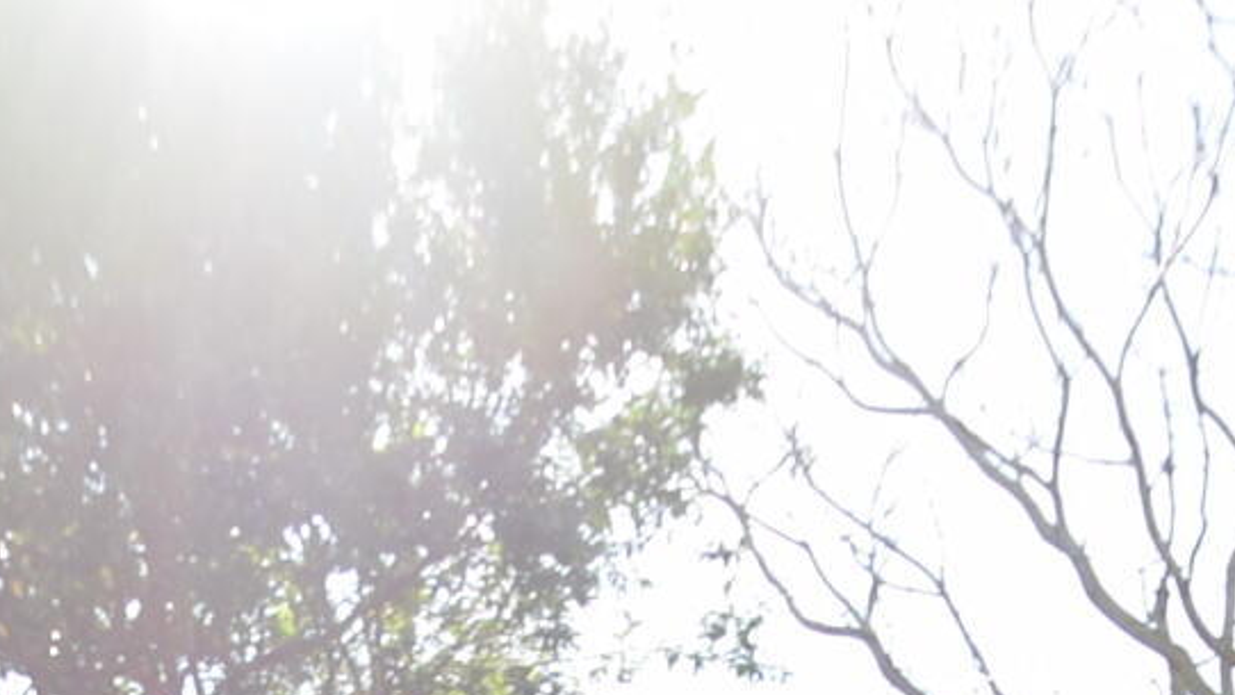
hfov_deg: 24.4
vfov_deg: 10.4
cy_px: 2004
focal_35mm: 87
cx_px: 804
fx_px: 2849
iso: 100
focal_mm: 10
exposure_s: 1/200
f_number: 5.6
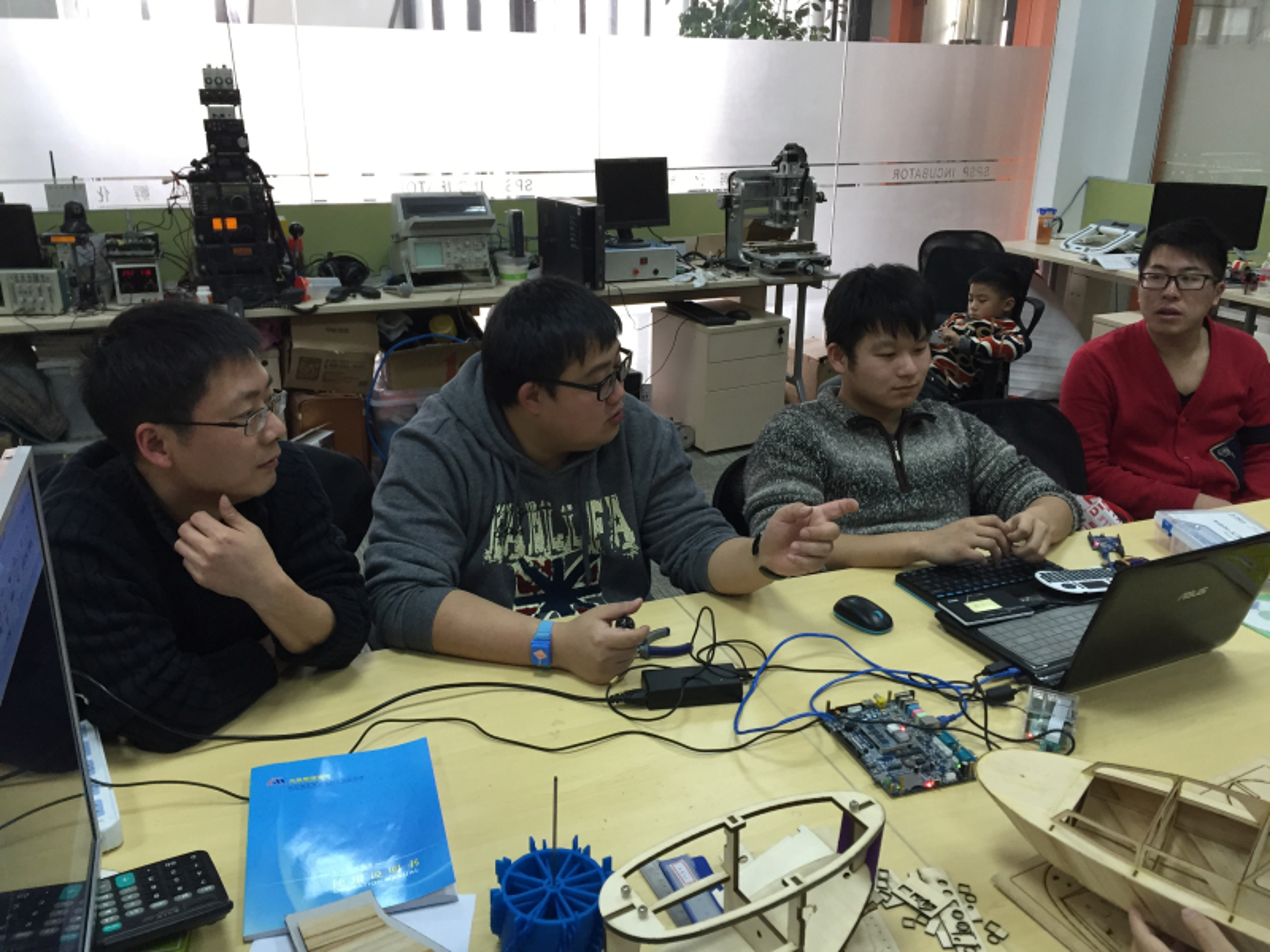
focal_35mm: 29
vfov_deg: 48.2
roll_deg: +0.1
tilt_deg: -19.9
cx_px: 635
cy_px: 476
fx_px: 1064
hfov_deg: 61.7
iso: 50
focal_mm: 4.15
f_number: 2.2
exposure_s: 1/30
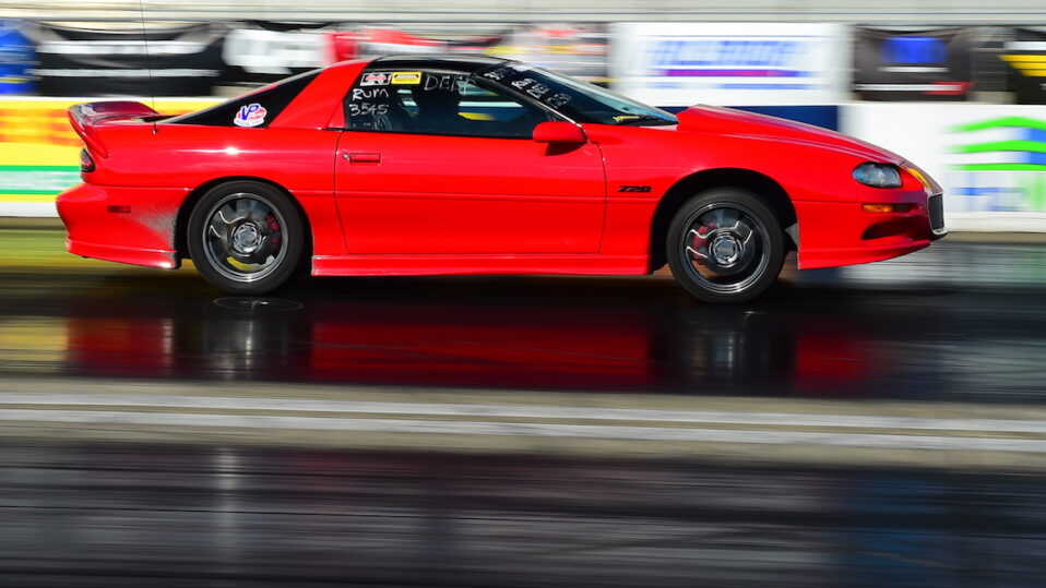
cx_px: 507
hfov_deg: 31.4
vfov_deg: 18.0
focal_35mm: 67
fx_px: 1858
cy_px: 238
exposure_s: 1/125
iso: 220
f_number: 14
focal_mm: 60
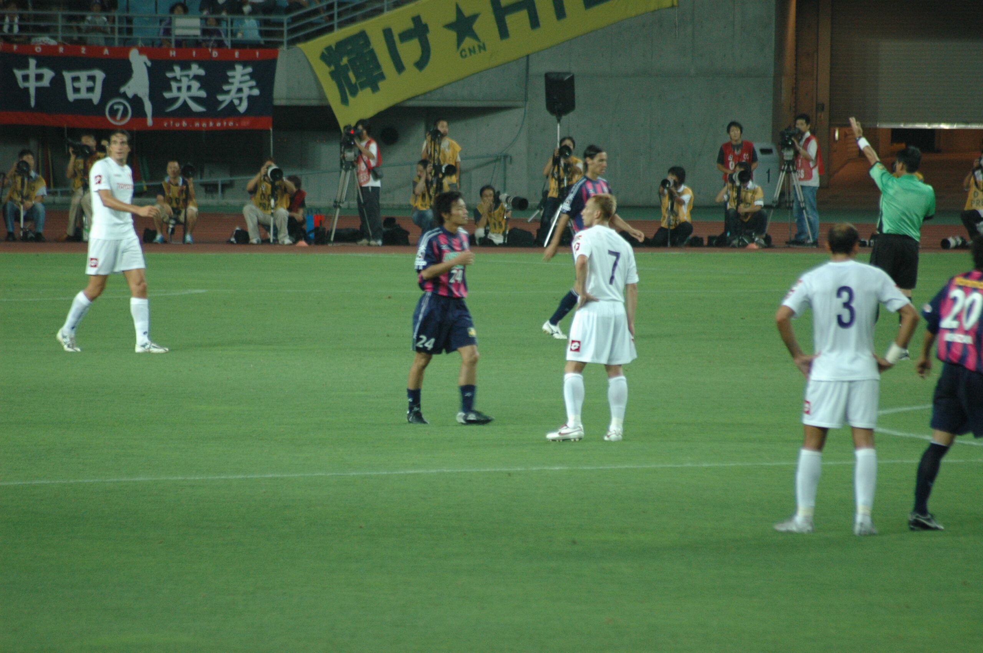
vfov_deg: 3.4
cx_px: 492
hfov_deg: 5.1
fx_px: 11049
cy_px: 326
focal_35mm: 405
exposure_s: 1/100
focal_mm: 270
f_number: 5.6
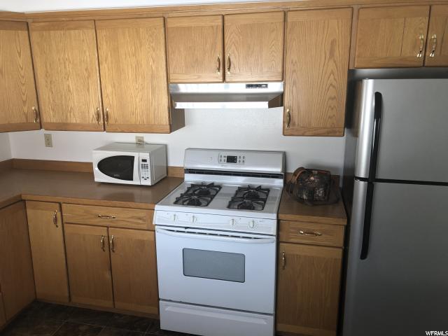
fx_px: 362
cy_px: 168
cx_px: 224
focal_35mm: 28
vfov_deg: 49.7
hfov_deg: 63.4
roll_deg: +1.6
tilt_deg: -13.5
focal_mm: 4
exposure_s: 1/40
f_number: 1.8
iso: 25
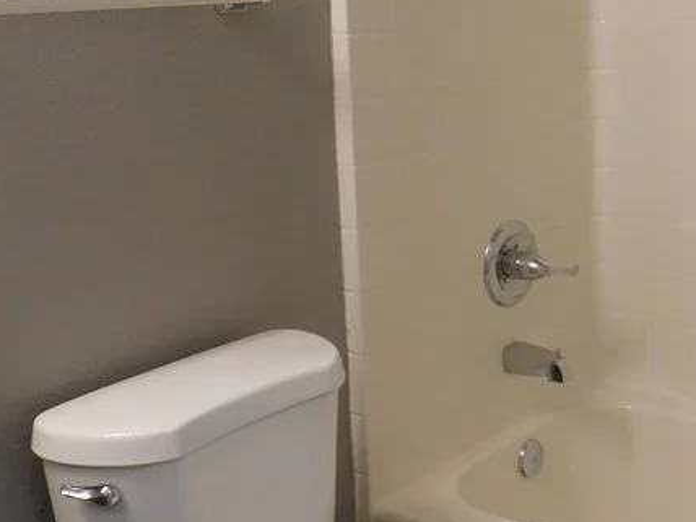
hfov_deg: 33.5
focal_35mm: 55
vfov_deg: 26.3
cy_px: 140
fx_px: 1106
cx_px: 592
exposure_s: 1/30
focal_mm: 4
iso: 160
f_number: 3
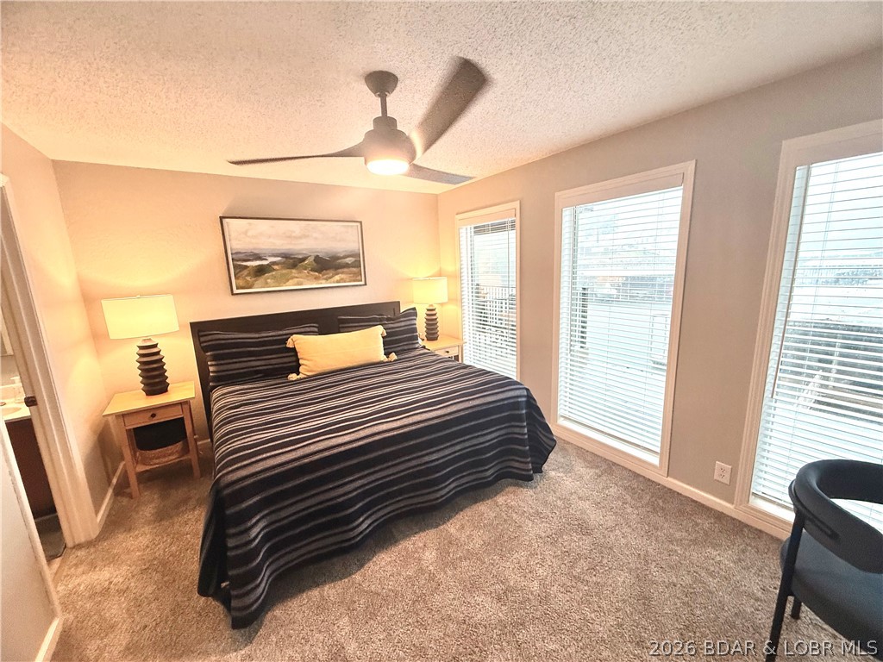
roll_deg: +1.5
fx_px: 357
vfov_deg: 85.7
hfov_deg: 102.1
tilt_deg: -12.2
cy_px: 331
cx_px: 442
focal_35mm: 14
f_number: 2.2
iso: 200
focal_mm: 2.22
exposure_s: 1/120
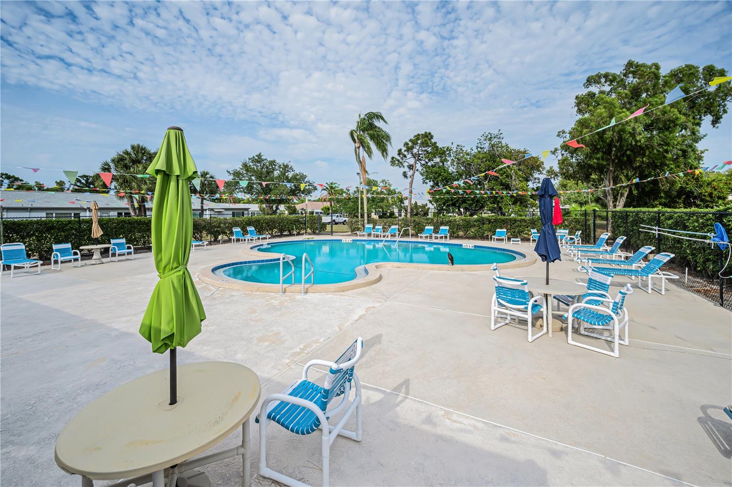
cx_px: 366
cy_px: 244
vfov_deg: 81.1
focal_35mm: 14
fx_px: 284
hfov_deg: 104.3
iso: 320
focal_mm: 14
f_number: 9
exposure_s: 1/2000
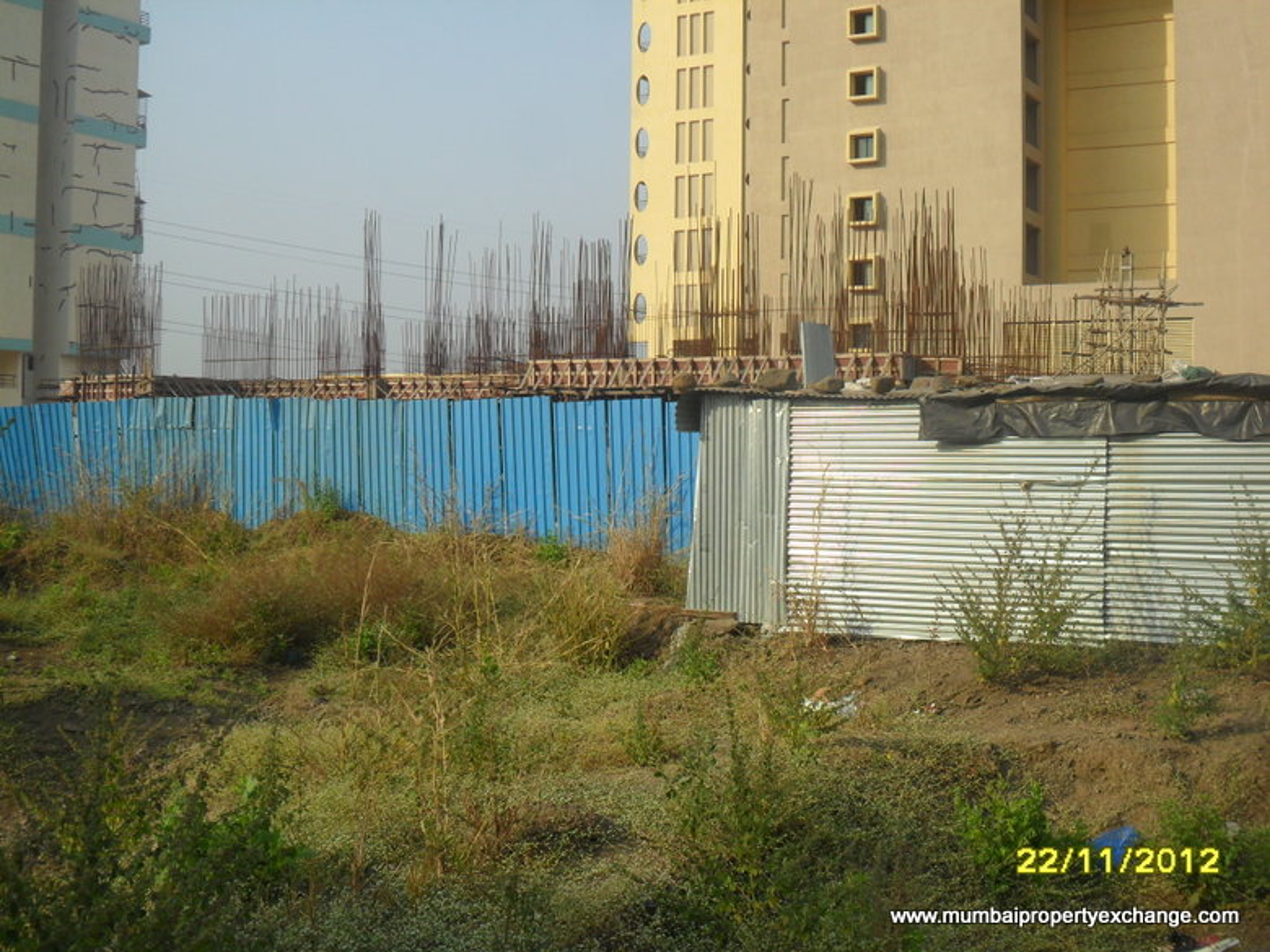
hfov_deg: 42.9
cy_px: 476
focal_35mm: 44
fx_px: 1614
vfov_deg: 32.9
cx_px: 635
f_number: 4.5
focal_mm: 7.8
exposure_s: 1/500
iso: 100
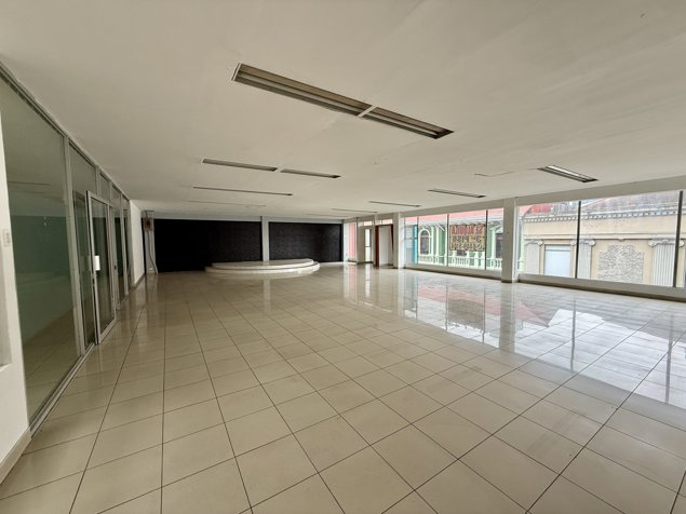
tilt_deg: -4.0
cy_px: 257
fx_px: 277
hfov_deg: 102.1
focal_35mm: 14
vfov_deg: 85.7
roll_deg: +0.5
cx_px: 343
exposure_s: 1/99
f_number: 2.2
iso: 50
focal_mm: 2.22
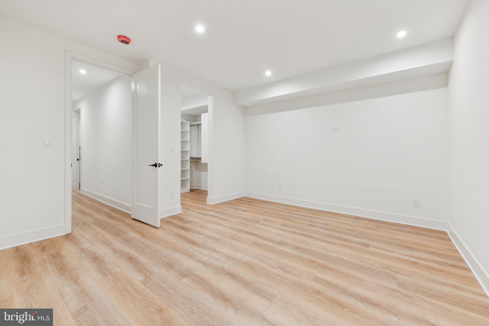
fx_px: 190
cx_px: 244
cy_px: 163
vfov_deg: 81.2
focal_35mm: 14
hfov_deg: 104.3
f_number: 10
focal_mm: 14
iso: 320
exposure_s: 1/10
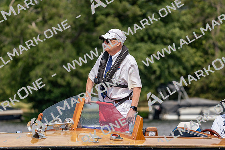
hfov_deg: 7.8
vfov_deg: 5.2
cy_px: 73
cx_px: 112
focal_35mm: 264
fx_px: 1651
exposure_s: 1/1600
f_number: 5.6
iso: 250
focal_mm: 255
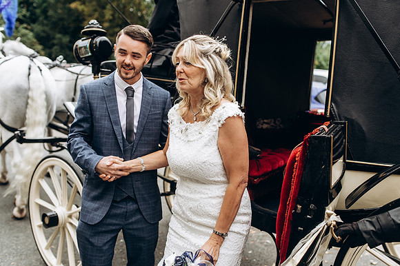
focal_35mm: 35
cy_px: 133
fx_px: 389
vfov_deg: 37.8
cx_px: 200
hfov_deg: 54.5
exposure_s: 1/320
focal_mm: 35
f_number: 2.8
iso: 100
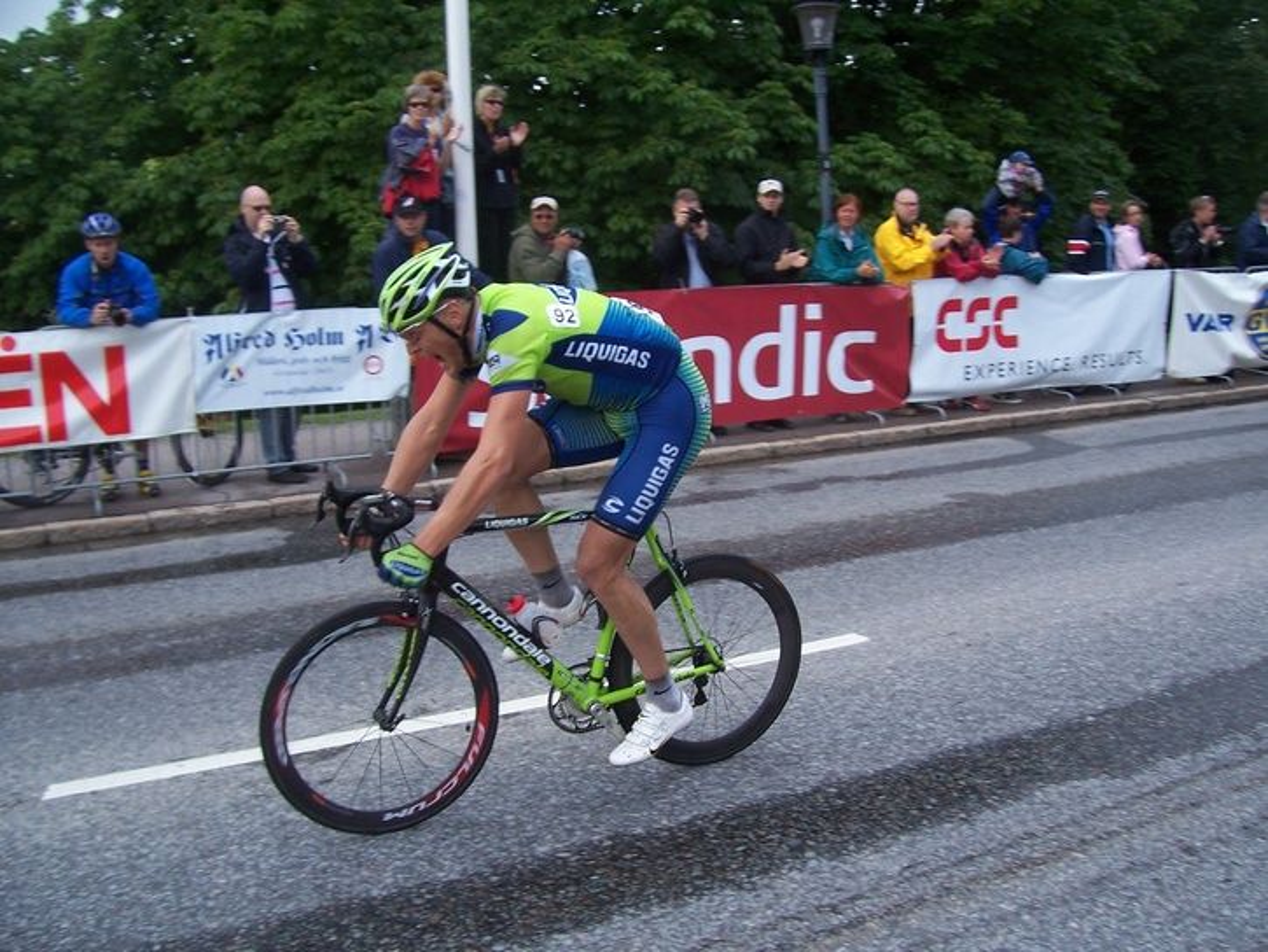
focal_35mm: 34
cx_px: 634
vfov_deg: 41.8
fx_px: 1246
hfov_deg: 53.9
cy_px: 476
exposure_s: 1/500
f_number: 2.7
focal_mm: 5.6
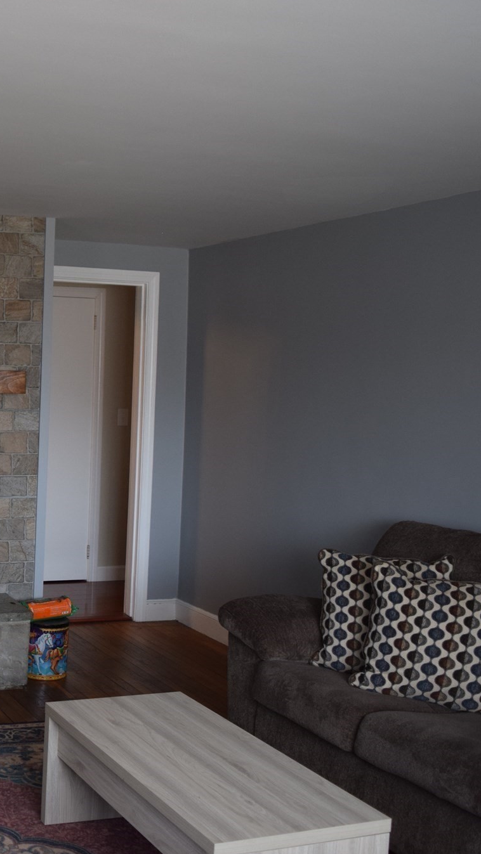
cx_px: -88
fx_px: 975
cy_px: 424
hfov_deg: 25.1
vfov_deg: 47.4
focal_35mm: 43
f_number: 4
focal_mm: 18
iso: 500
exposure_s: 1/60
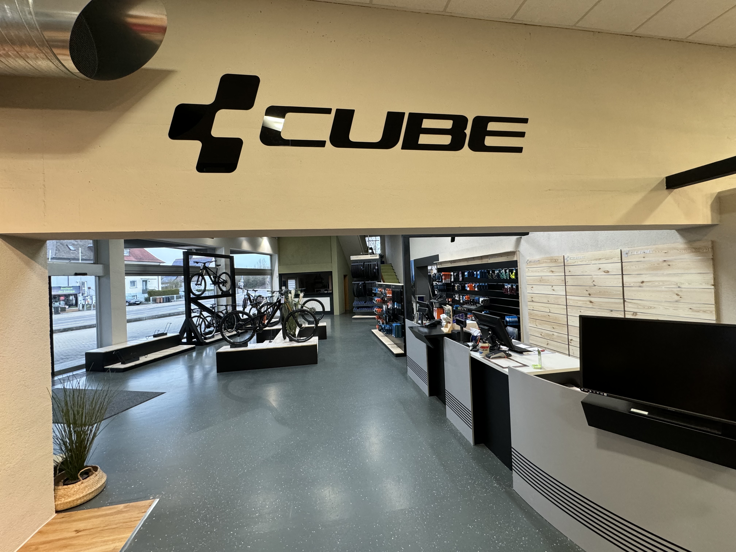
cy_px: 276
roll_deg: +2.8
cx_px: 368
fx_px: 298
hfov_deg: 102.1
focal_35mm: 14
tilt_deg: +0.7
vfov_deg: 85.7
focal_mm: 2.22
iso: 250
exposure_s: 1/100
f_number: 2.2
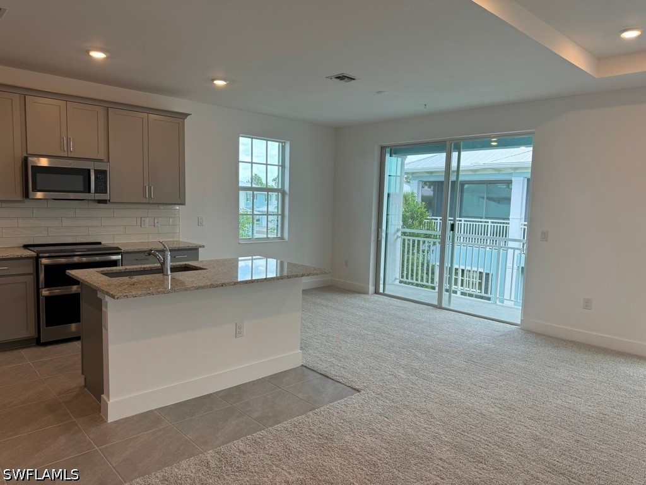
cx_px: 323
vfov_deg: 56.8
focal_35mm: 24
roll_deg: -2.2
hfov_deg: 71.6
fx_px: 448
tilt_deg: -5.7
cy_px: 242
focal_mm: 6.76
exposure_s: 1/186
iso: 64
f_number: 1.78
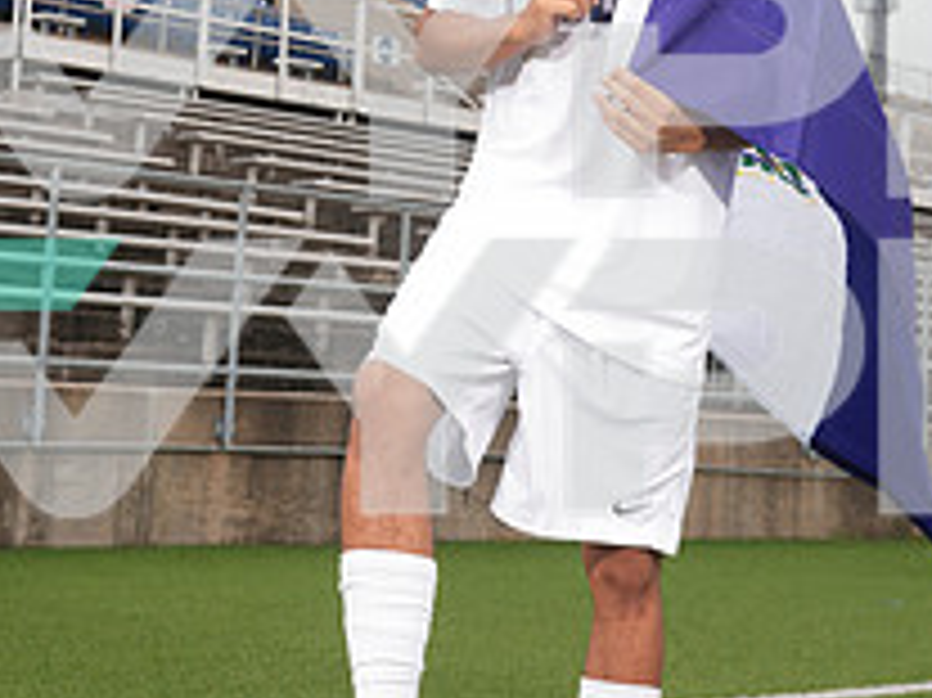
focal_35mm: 94
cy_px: 63
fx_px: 2529
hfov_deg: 20.9
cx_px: 522
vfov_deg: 15.5
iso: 100
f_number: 6.3
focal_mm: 45
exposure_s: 1/200
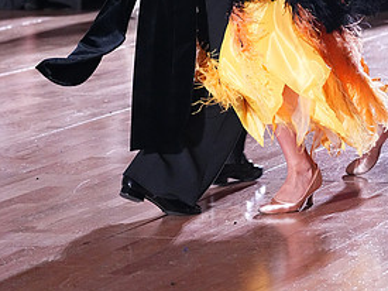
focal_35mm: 225
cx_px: 226
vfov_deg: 6.6
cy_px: -71
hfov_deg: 8.8
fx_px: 2521
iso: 10000
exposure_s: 1/400
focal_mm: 111
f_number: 5
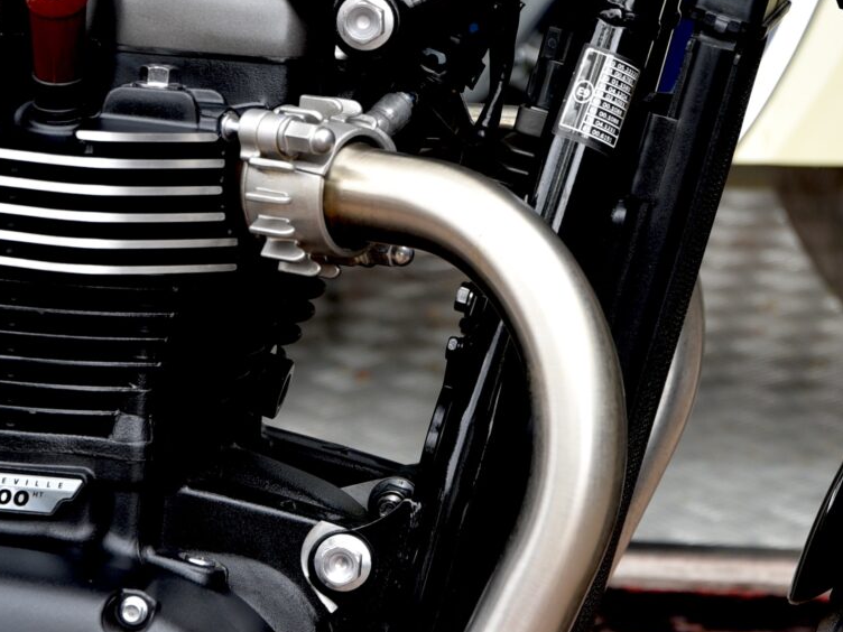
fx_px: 5260
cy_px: 102
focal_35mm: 216
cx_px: 601
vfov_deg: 6.9
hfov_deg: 9.2
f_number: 5
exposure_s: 1/100
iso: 100
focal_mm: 66
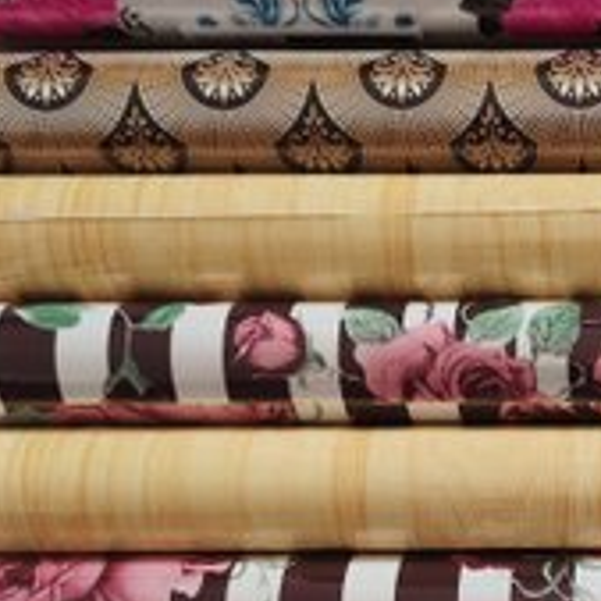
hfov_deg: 23.6
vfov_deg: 24.8
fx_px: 1316
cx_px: 708
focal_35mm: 67
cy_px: 562
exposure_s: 1/100
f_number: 1.89
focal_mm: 5.42
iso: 429
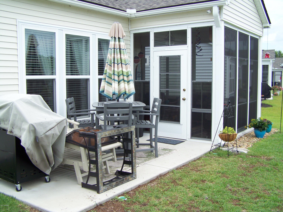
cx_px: 142
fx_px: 311
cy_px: 106
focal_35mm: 38
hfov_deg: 49.0
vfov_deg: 37.7
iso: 64
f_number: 2.8
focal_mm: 6.3
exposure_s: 1/400
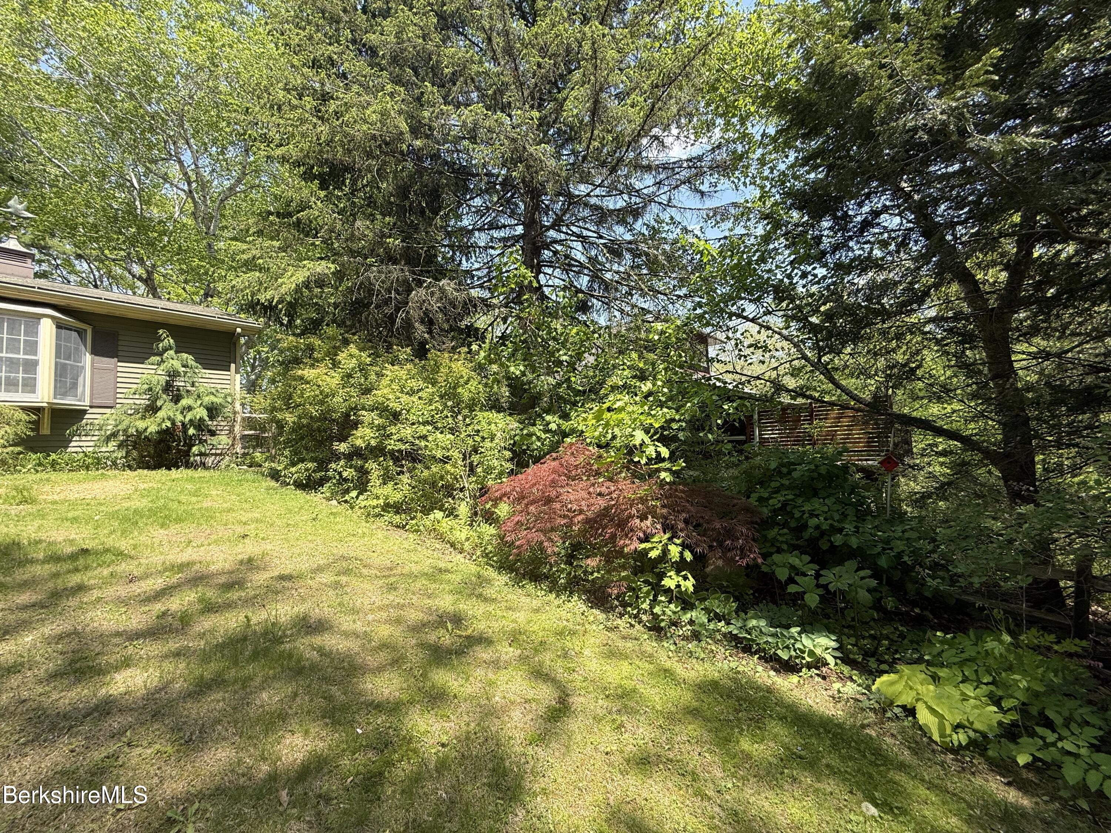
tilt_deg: +4.2
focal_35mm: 14
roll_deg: +2.0
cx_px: 556
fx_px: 449
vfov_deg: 85.7
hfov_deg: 102.1
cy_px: 416
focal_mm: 2.22
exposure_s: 1/494
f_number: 2.2
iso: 50
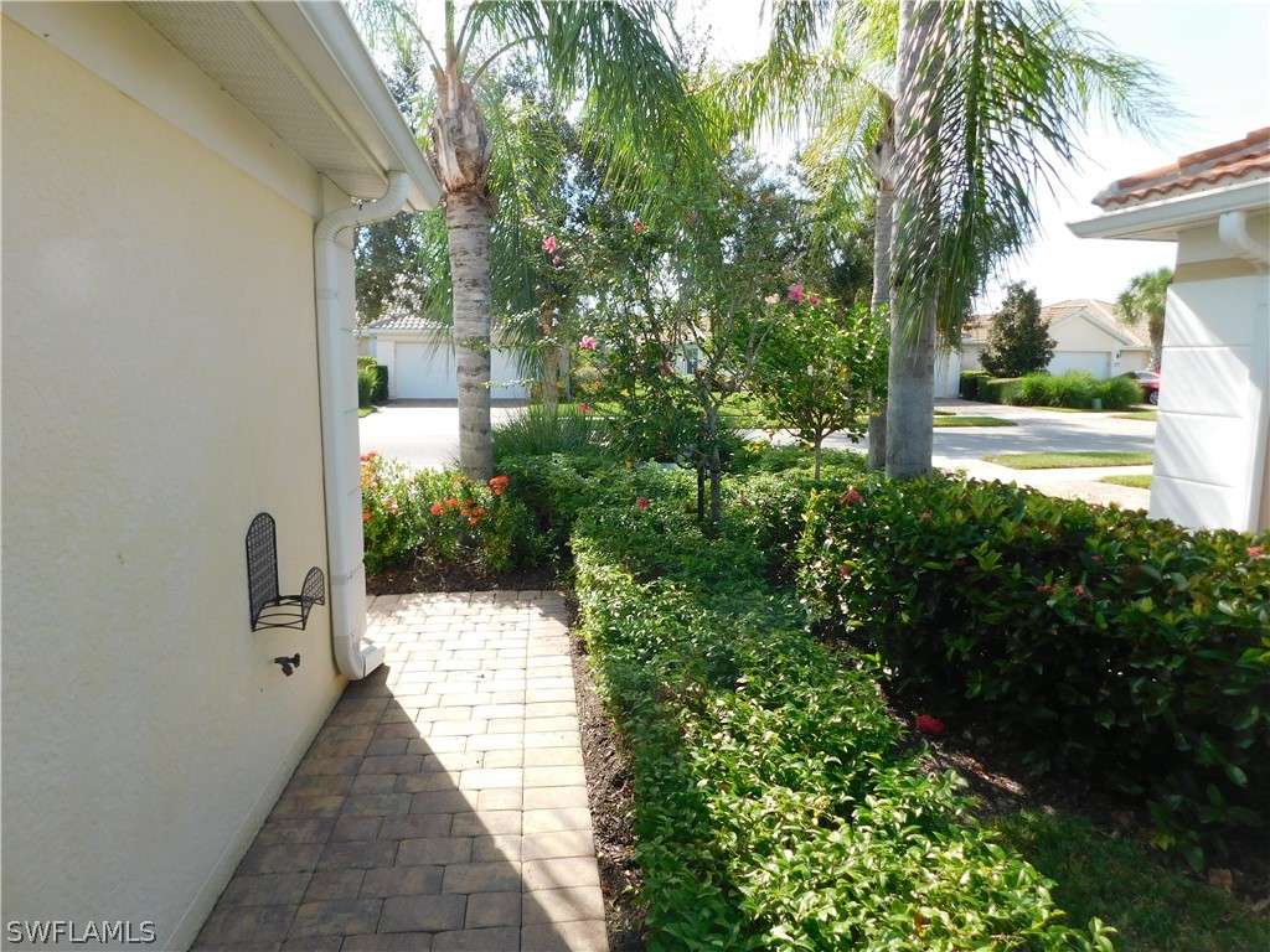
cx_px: 635
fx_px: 844
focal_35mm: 23
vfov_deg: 58.9
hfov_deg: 73.9
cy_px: 476
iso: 125
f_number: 3
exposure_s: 1/640
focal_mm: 4
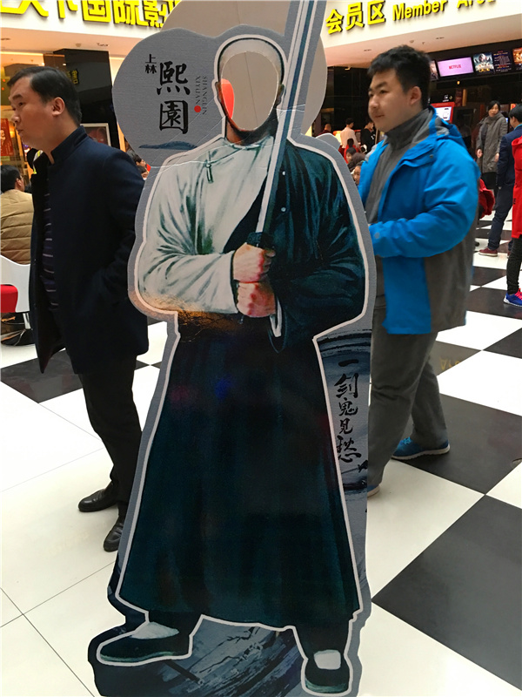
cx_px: 261
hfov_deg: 48.2
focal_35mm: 29
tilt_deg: -18.2
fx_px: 583
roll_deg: +3.2
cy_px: 348
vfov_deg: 61.7
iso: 80
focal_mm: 4.15
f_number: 2.2
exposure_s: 1/10
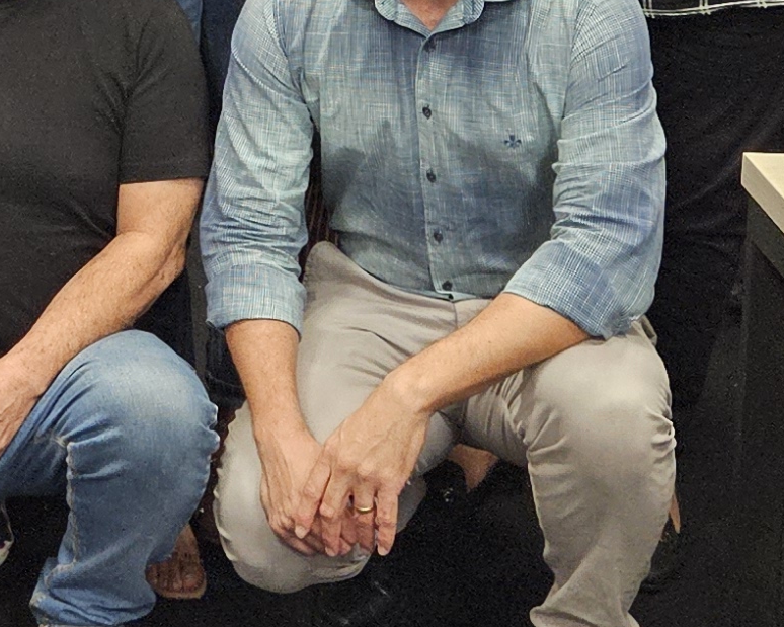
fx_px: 2691
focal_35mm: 116
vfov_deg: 12.5
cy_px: -391
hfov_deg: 15.9
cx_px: -183
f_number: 1.8
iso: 640
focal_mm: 5.4
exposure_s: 1/120
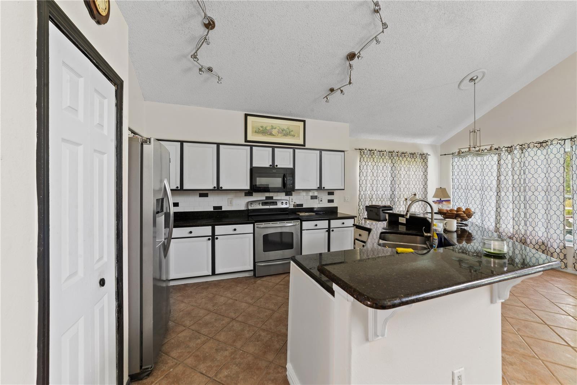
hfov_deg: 104.2
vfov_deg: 81.2
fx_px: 224
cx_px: 288
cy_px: 192
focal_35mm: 14
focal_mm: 14
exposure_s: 1/1.25
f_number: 11
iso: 160
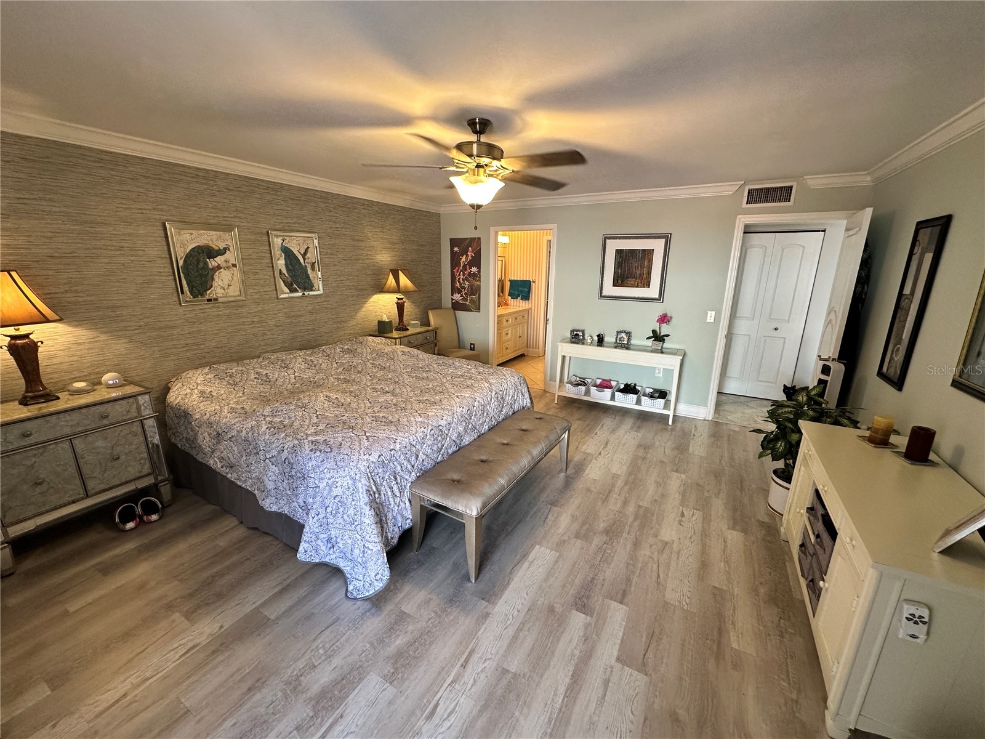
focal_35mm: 14
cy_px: 370
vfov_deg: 85.7
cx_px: 492
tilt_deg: -13.1
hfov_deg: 102.1
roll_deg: -1.2
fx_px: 398
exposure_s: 1/60
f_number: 2.2
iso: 160
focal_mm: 2.22
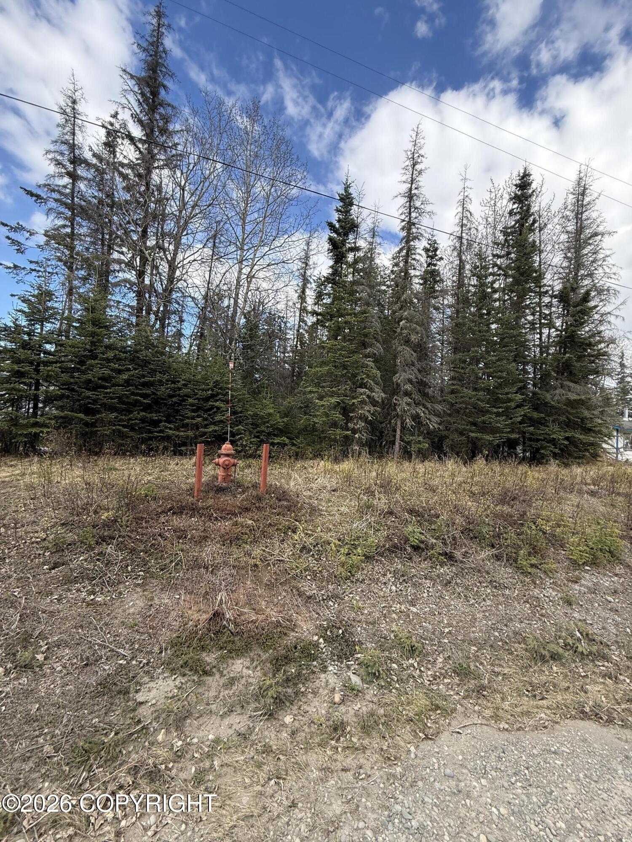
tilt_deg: +3.4
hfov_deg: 85.7
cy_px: 421
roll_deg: -3.8
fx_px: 341
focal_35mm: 14
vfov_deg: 102.1
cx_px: 316
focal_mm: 2.22
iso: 64
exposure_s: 1/455
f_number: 2.2
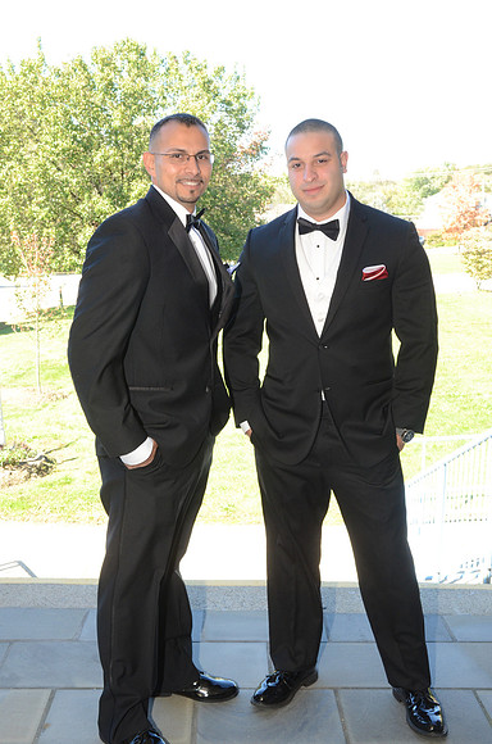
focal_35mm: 39
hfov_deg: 34.1
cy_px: 372
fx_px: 803
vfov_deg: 49.6
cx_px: 246
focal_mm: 26
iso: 800
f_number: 9
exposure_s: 1/160
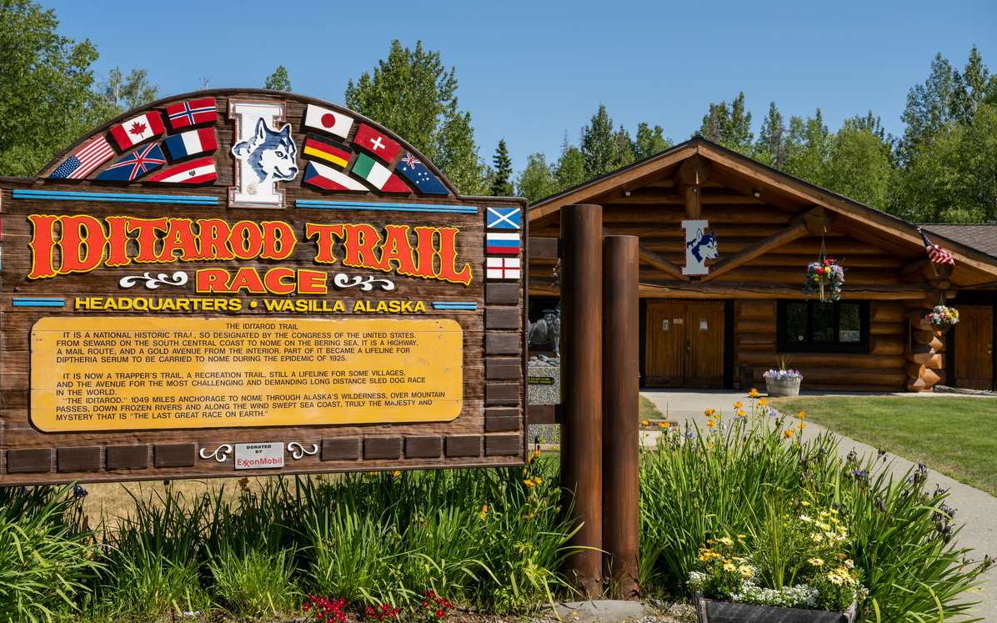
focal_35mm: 45
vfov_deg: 28.6
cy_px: 327
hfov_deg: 44.4
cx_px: 499
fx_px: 1222
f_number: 8
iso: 64
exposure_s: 1/160
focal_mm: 44
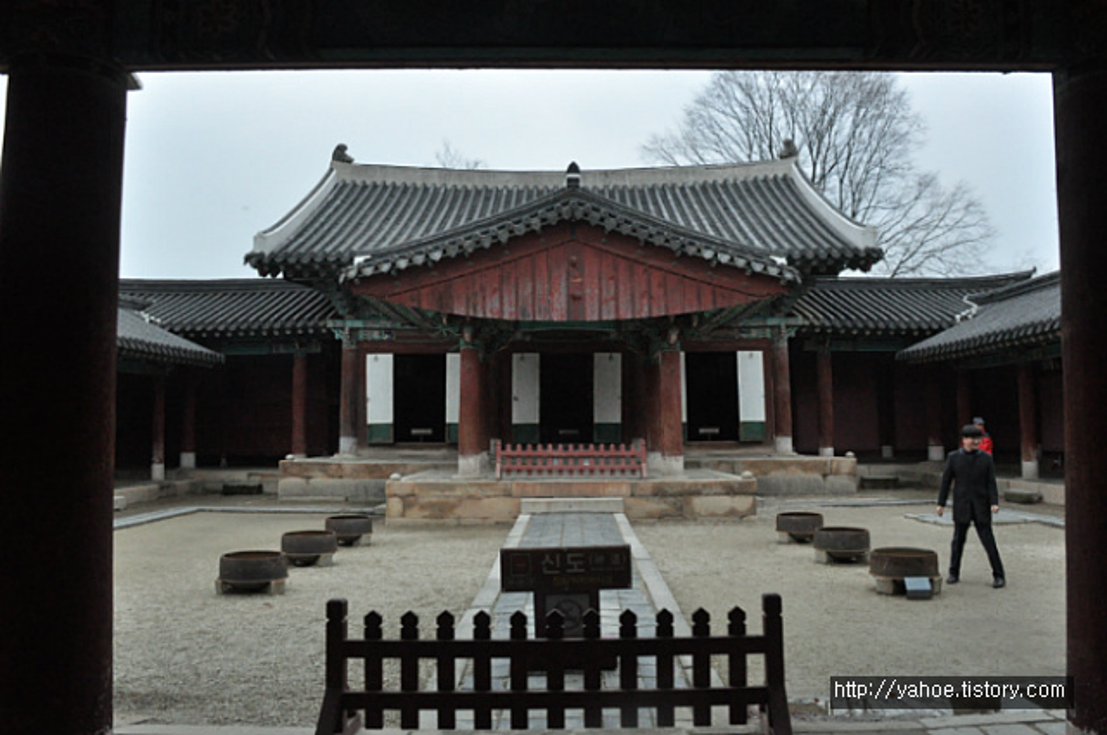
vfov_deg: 43.5
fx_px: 921
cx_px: 554
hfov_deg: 62.0
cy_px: 368
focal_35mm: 30
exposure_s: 1/80
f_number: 5
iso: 1600
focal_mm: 20
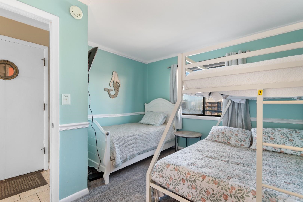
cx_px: 152
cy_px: 101
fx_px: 135
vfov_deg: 73.7
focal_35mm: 16
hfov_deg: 96.7
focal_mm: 11
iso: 100
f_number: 4.8
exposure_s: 1/5
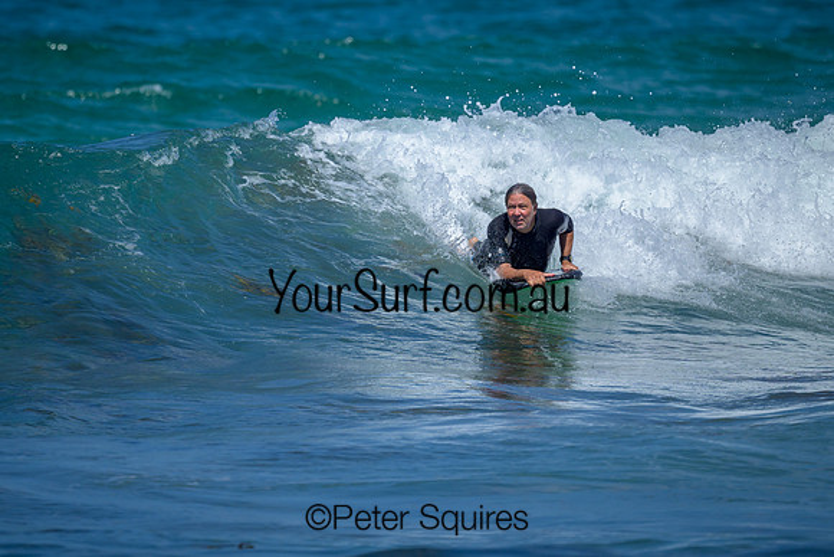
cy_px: 258
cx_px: 335
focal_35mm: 1092
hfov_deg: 1.9
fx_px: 25295
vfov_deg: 1.3
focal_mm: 800
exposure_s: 1/2500
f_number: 6.3
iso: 280
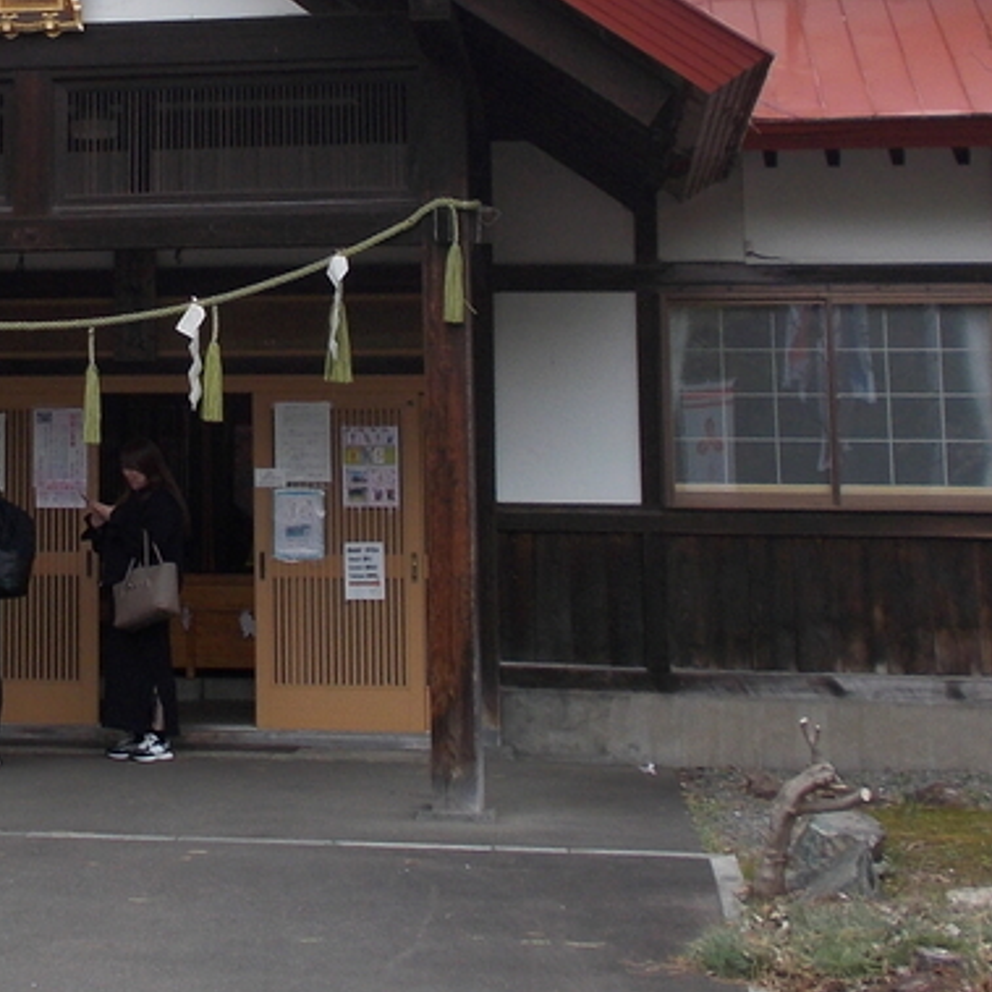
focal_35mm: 84
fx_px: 2723
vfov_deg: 20.2
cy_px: 86
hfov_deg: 20.1
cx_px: 42
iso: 80
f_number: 3.4
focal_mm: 5.3
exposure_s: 1/250
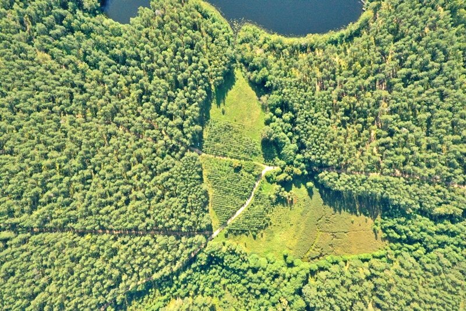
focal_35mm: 28
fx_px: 362
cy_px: 156
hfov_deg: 65.5
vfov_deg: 46.4
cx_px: 233
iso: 400
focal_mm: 10.26
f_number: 11
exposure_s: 1/200
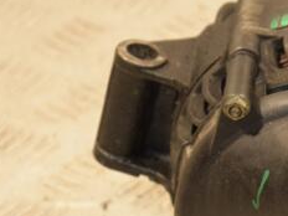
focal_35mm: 317
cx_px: 304
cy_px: 184
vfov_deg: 4.7
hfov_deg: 6.2
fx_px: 2639
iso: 800
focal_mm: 85
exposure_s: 1/100
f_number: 5.6
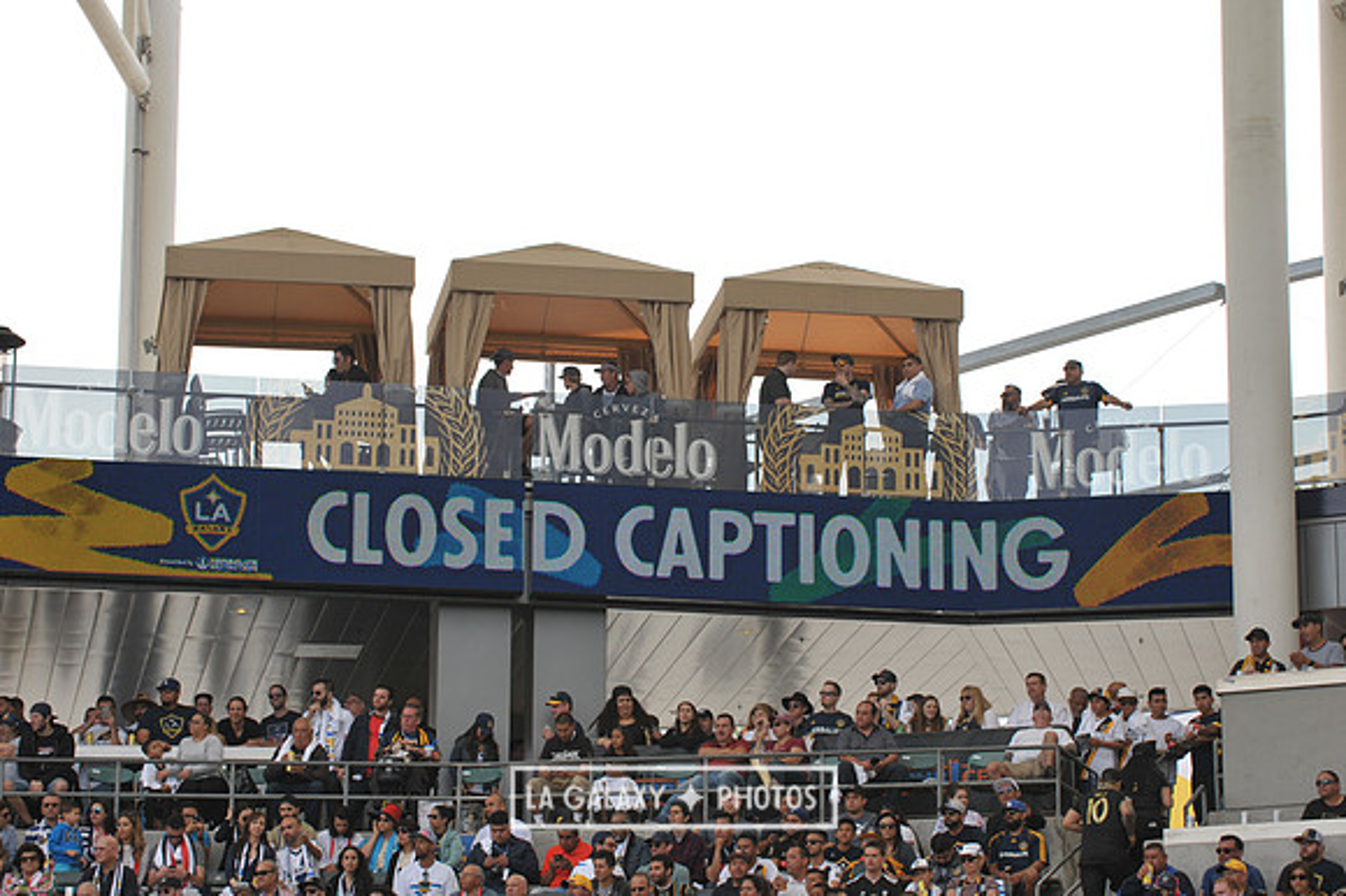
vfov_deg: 11.0
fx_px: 4671
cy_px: 448
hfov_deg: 16.4
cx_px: 673
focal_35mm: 125
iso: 320
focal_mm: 125
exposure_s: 1/400
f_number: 10
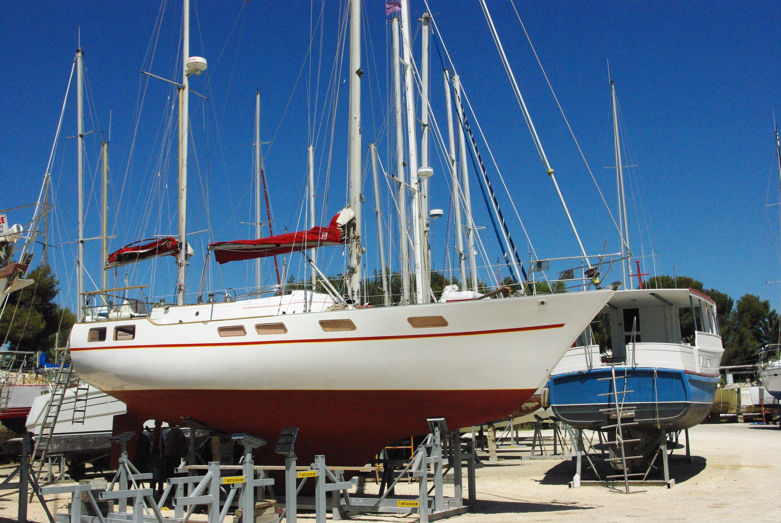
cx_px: 390
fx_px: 912
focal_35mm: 42
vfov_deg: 32.0
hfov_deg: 46.3
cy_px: 262
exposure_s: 1/3000
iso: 1600
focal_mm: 28.13
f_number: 13
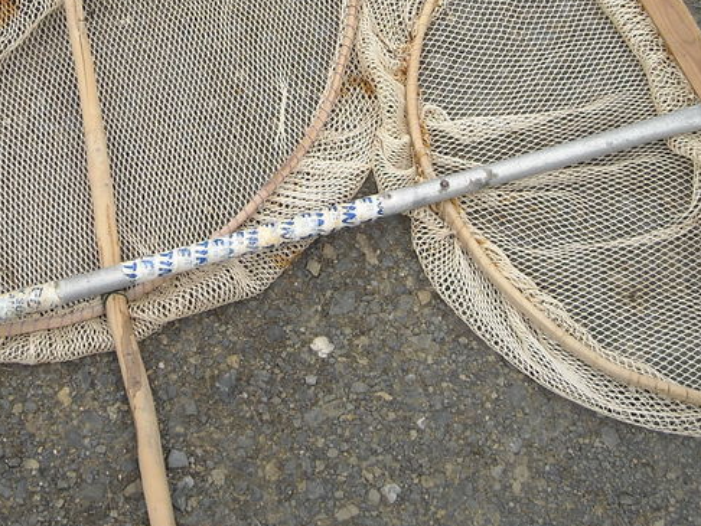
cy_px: -7
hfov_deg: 26.8
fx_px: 1459
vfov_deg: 19.8
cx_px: 205
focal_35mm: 72
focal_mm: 5.7
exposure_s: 1/402
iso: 64
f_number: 2.8
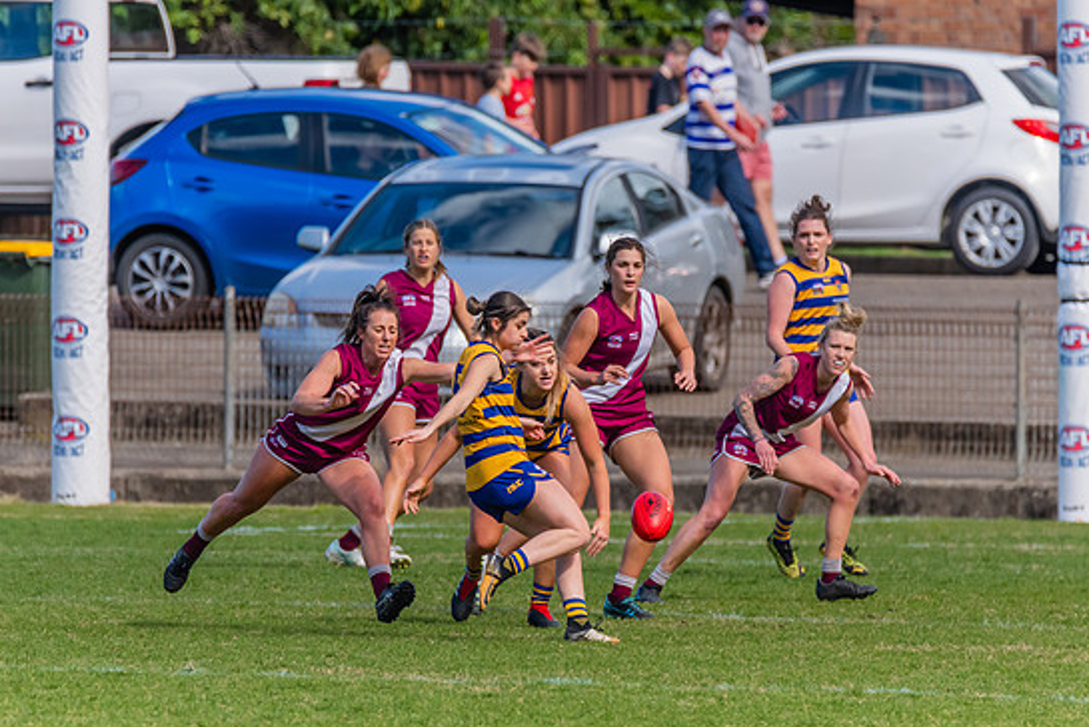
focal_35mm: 873
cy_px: 452
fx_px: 26421
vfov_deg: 1.6
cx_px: 602
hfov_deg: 2.4
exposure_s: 1/1600
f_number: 6.3
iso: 800
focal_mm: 600
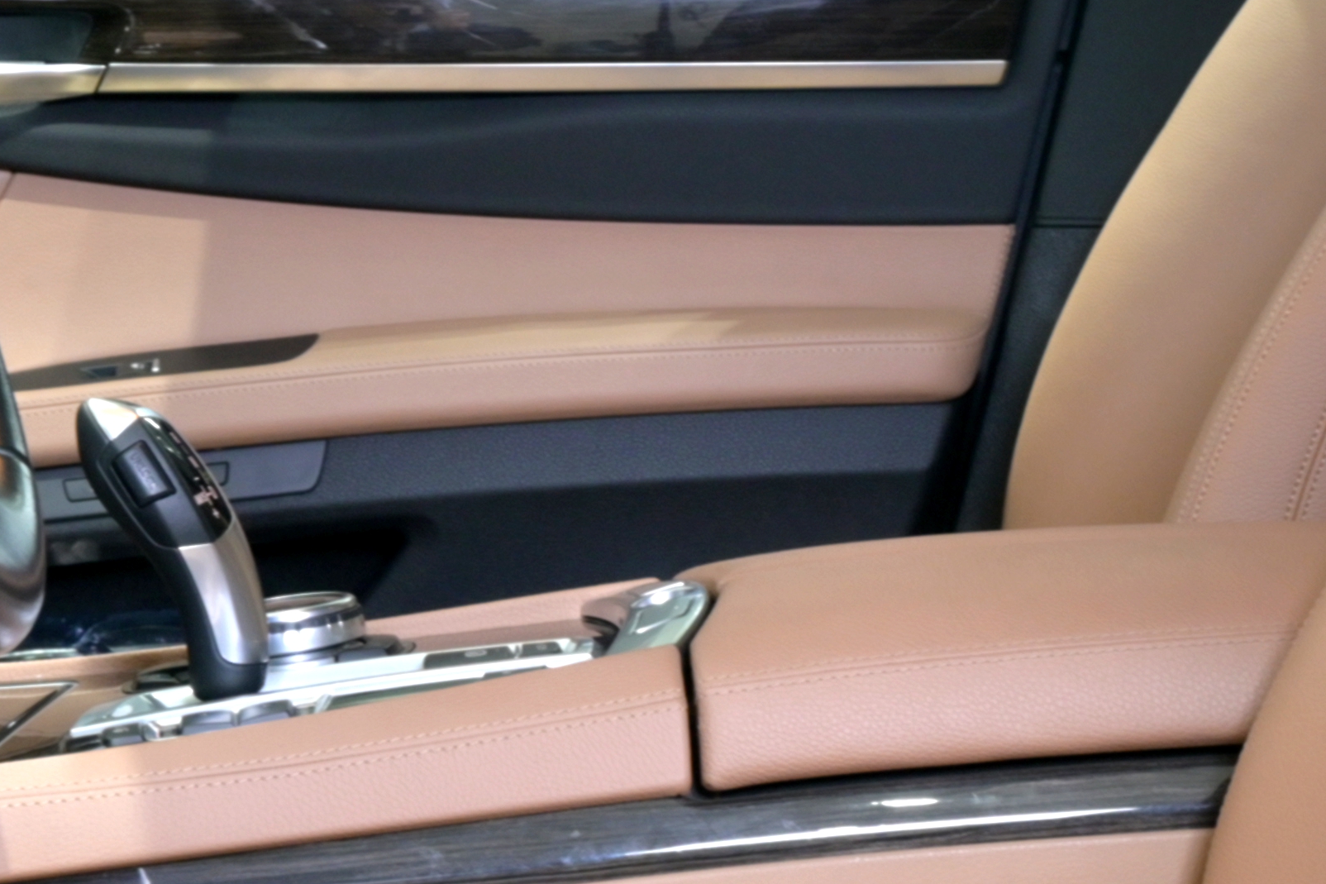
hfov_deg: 16.4
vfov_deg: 11.0
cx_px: 618
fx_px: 4603
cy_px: 449
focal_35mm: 125
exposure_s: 1/8
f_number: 7.1
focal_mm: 24
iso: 125
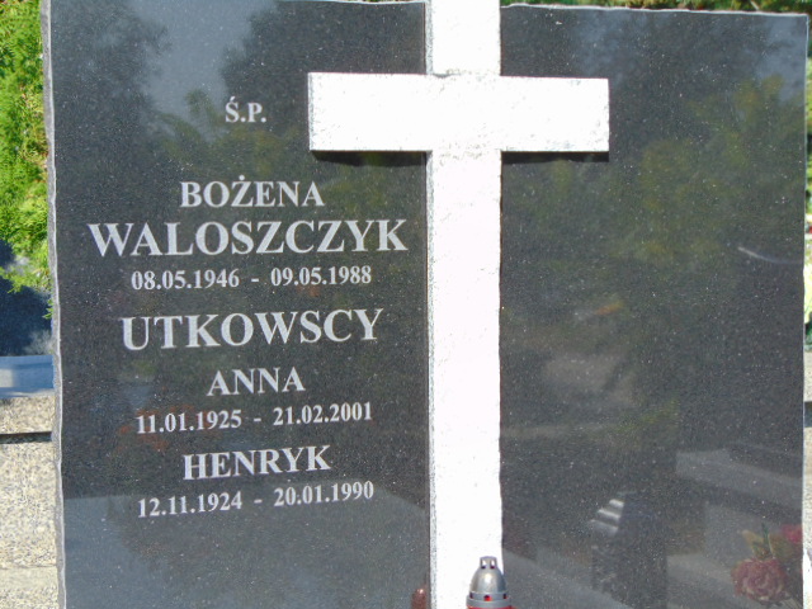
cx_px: 406
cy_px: 304
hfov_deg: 27.4
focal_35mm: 71
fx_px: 1665
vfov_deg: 20.7
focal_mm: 12.8
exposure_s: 1/400
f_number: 3.7
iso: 80
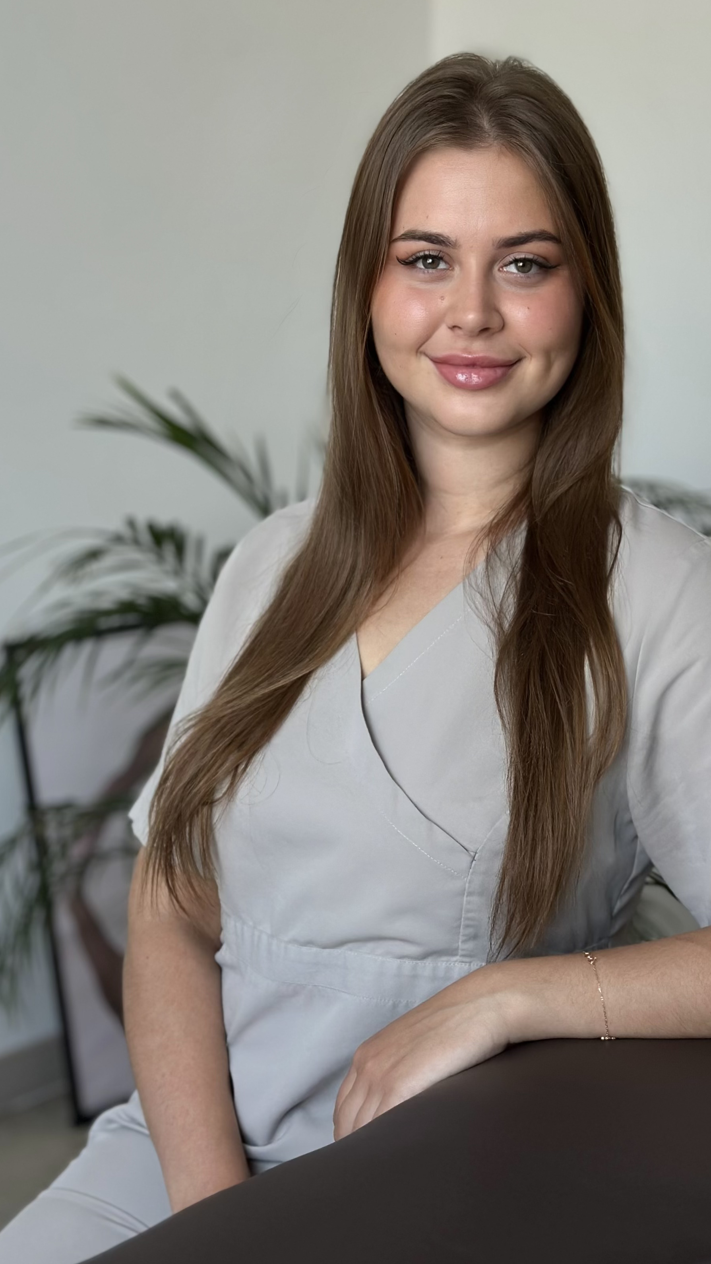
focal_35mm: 53
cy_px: 629
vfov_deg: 39.2
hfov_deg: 22.6
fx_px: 1776
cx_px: 439
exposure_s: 1/173
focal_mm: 6.86
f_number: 1.78
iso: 64
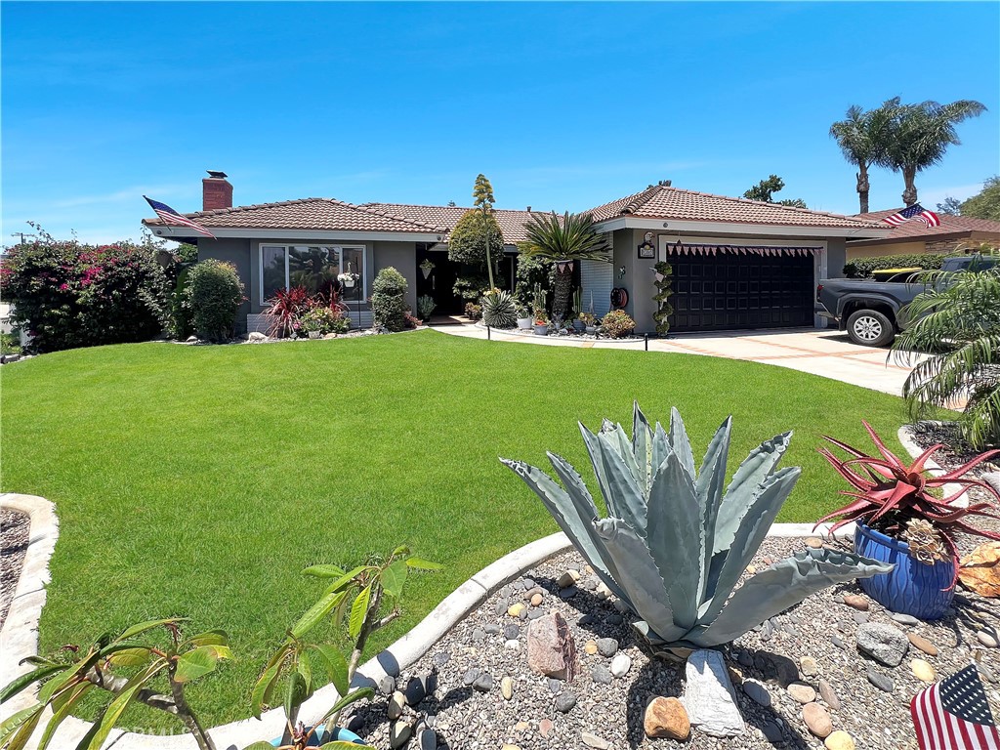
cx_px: 500
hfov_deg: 106.2
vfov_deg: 89.9
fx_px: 376
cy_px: 375
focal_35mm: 13
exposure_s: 1/1085
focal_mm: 1.57
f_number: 1.8
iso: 32
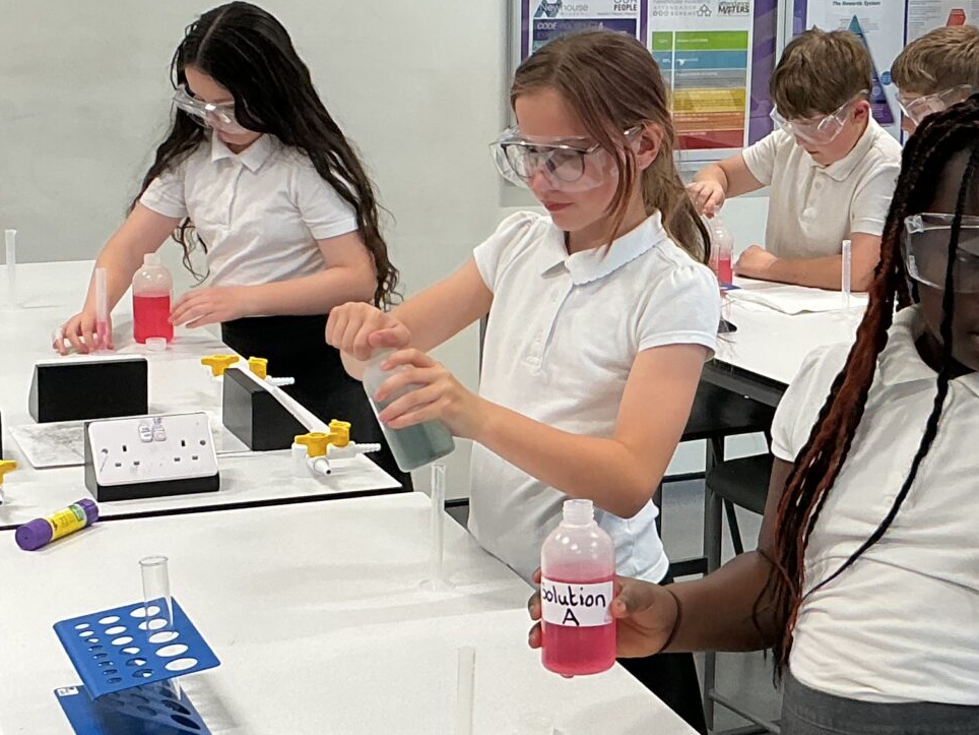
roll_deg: -1.3
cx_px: 656
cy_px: 280
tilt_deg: -10.9
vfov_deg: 19.1
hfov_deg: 25.2
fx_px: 2178
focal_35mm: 77
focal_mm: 3
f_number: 1.8
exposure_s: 1/60
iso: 40
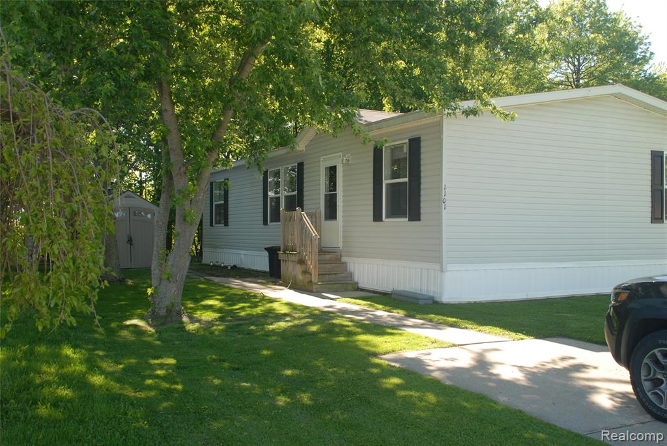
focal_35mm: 38
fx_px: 695
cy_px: 223
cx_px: 334
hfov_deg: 51.2
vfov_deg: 35.6
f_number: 8
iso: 100
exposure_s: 1/50
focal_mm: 25
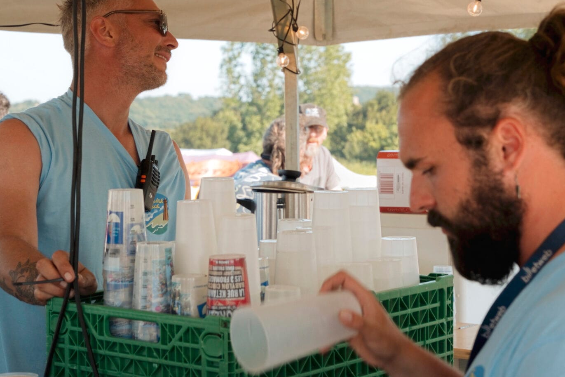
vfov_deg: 17.4
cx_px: 290
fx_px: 1228
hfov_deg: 25.9
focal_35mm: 78
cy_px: 136
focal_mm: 55.9
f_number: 7.1
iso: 200
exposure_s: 1/250
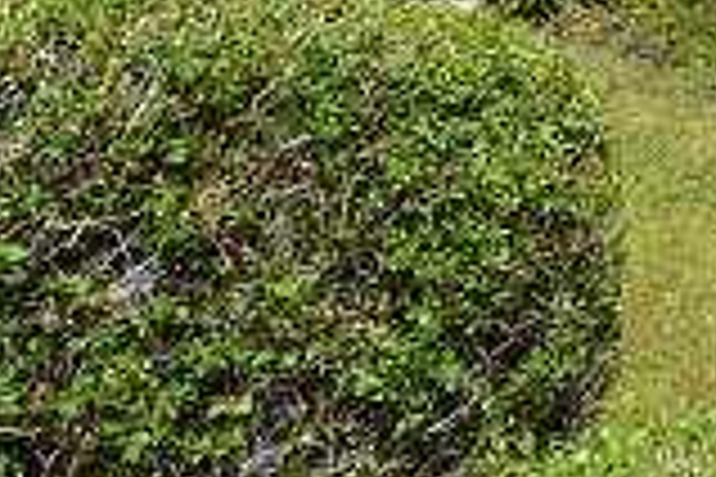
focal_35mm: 116
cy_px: -630
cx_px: 1468
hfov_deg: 14.4
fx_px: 2307
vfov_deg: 10.4
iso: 200
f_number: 10
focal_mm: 12
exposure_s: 1/400
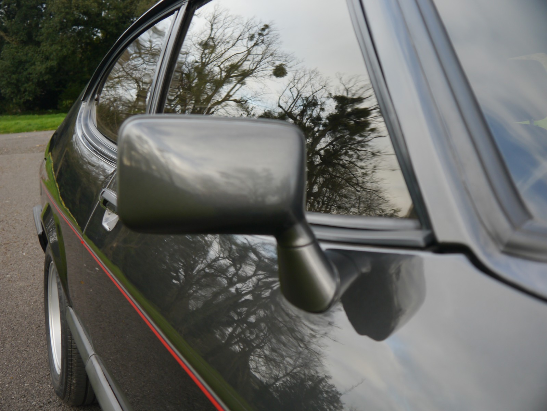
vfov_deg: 36.0
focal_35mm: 40
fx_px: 632
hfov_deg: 46.8
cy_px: 206
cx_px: 274
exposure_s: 1/60
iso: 200
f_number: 4.2
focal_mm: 20
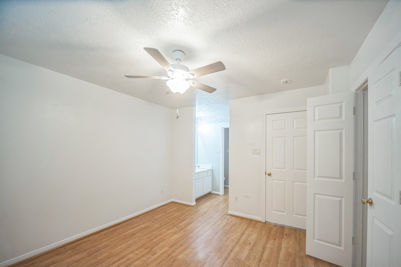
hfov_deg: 104.3
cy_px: 134
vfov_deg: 81.2
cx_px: 200
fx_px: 156
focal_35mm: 14
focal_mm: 14
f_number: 4.8
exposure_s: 1/80
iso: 1250
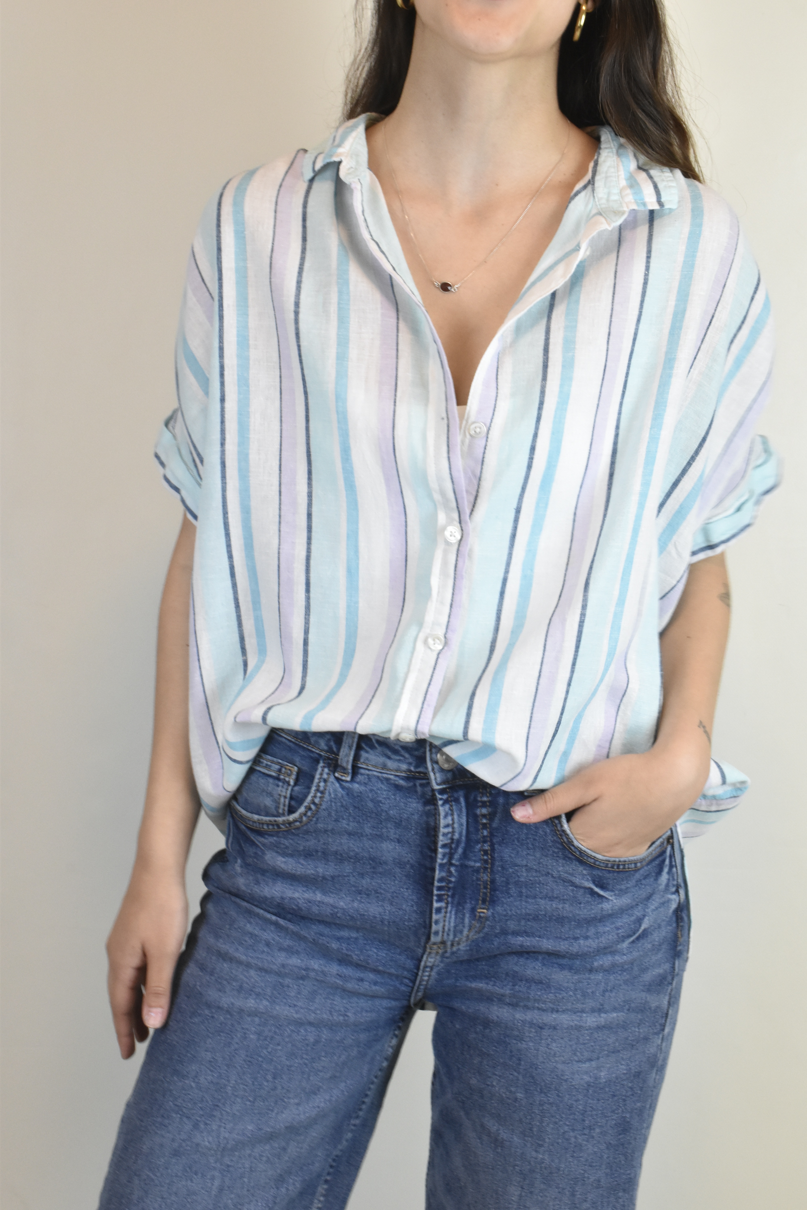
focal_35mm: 60
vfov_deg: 33.4
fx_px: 2017
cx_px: 404
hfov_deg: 22.6
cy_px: 605
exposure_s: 1/40
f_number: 18
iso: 1600
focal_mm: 40
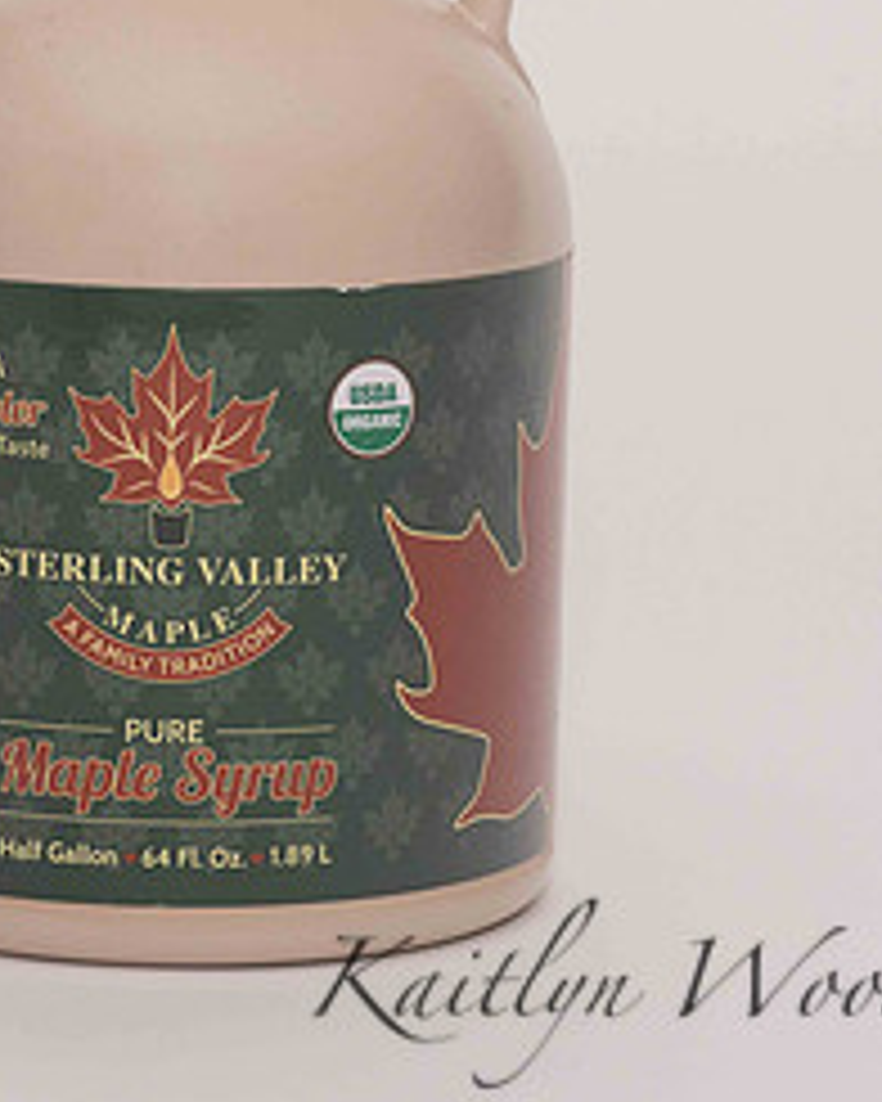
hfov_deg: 8.2
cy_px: 286
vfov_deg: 10.2
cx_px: 310
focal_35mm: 189
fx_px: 6167
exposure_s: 1/100
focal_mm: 85
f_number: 13
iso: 400
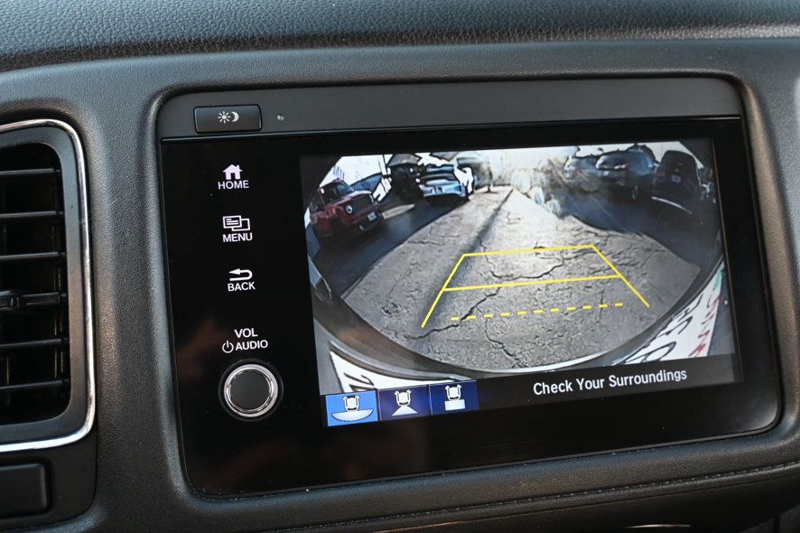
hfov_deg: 51.4
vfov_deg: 35.6
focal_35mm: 37
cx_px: 461
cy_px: 301
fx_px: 828
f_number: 4
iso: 900
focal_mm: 21.5
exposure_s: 1/125
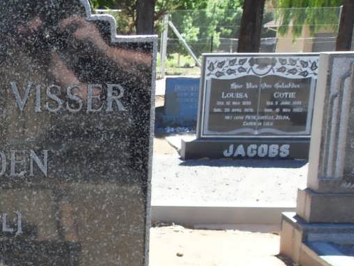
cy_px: 268
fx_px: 849
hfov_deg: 22.0
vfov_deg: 17.4
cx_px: -57
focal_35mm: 83
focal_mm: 6.3
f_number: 3.5
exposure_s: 1/180
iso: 80
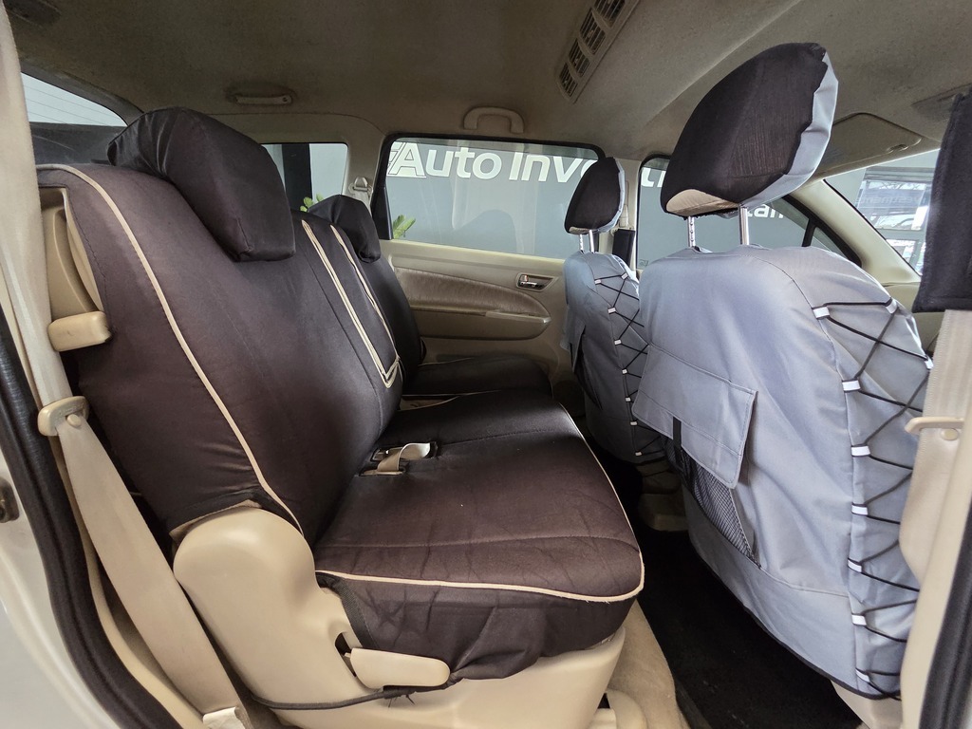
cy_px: 364
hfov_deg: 106.2
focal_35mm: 13
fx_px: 365
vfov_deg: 89.9
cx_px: 486
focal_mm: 2.2
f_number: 2.2
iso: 1000
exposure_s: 1/50
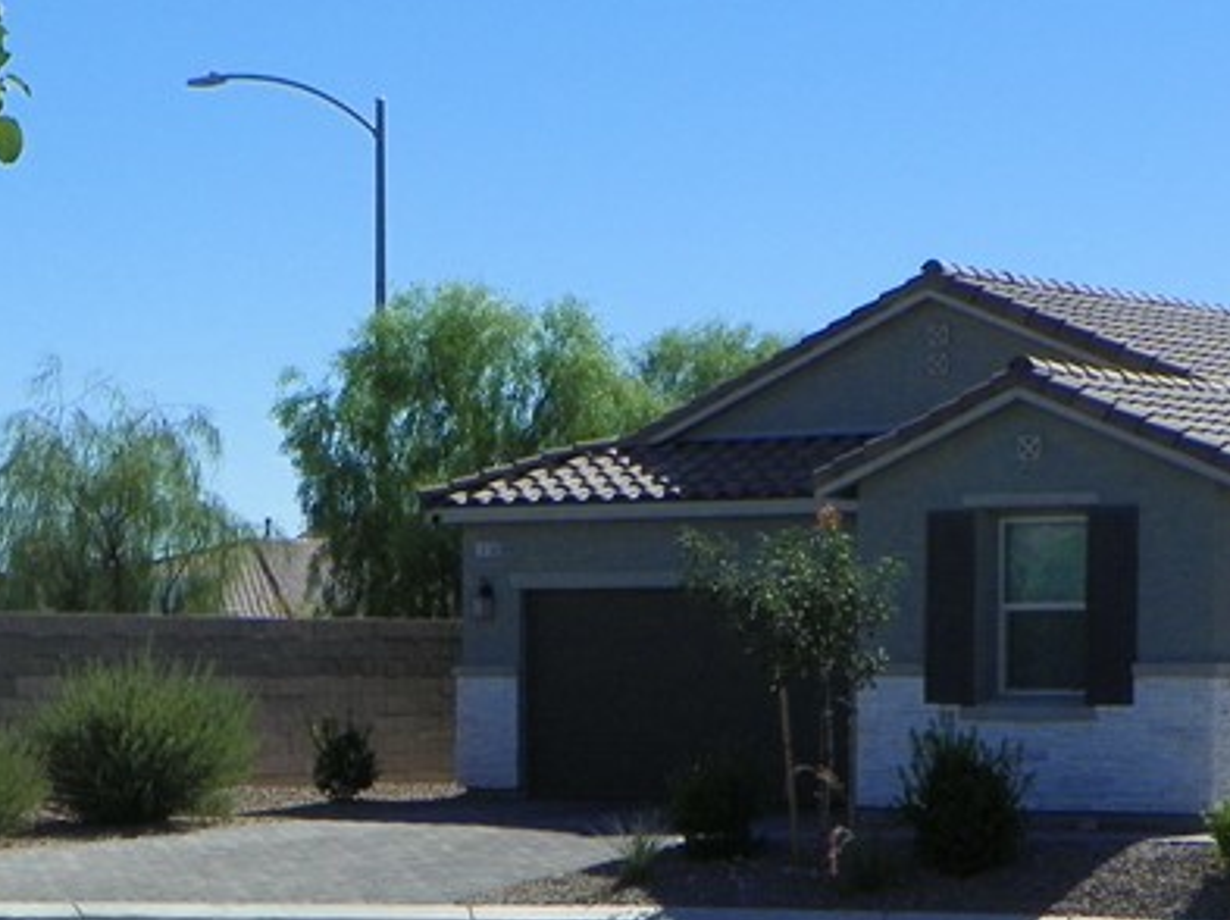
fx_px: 4260
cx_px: 238
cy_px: 829
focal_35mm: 120
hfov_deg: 16.3
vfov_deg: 12.2
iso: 64
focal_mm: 8.2
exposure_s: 1/500
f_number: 5.6
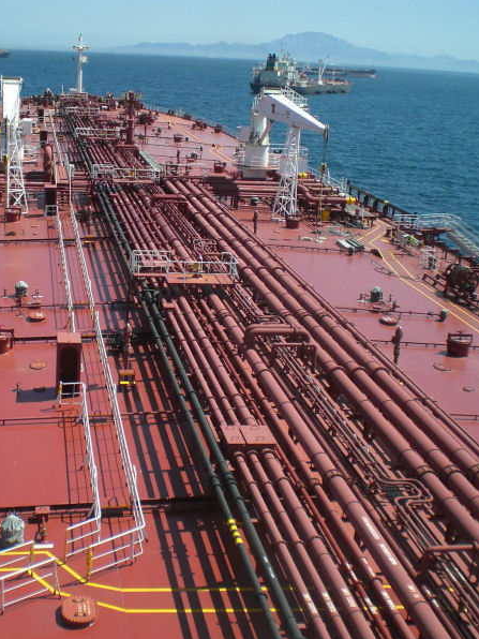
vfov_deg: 37.5
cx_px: 168
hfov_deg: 28.4
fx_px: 941
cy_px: 320
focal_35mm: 51
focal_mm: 6.3
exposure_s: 1/400
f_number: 4.4
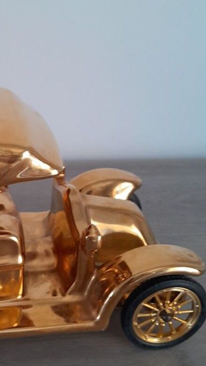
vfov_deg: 42.9
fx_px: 466
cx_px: 10
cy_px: 176
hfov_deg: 24.1
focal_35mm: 48
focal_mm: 3.98
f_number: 1.8
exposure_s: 1/60
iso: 125
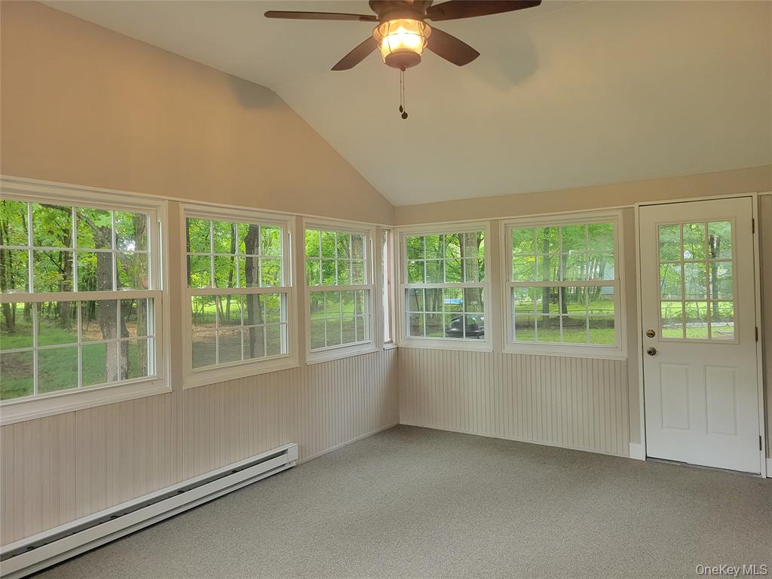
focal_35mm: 26
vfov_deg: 53.1
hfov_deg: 67.3
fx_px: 580
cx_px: 386
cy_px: 290
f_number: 1.8
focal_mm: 5.4
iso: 320
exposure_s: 1/120
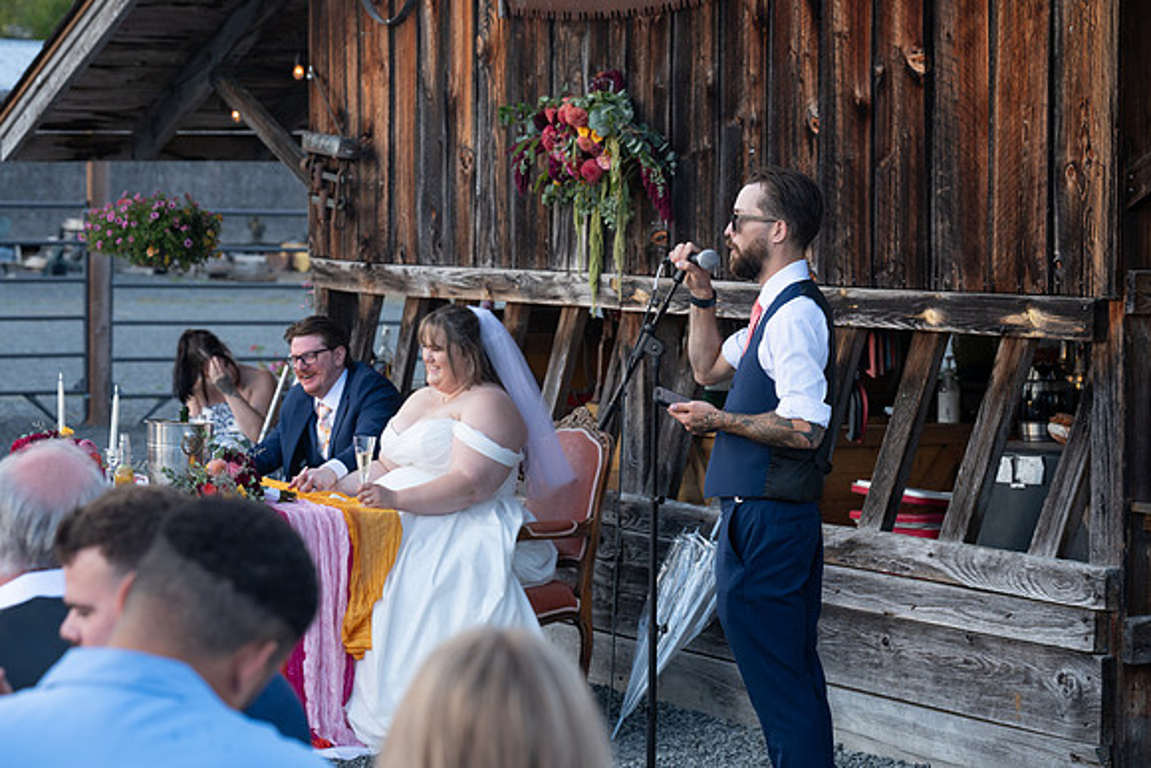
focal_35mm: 98
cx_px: 576
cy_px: 384
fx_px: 3134
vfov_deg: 14.0
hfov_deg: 20.8
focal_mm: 98
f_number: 5.6
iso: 320
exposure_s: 1/125
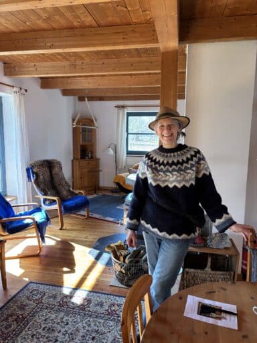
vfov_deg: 67.3
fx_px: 257
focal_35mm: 26
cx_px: 128
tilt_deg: -6.9
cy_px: 172
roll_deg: -0.1
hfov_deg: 53.1
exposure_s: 1/103
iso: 125
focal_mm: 5.96
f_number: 1.6
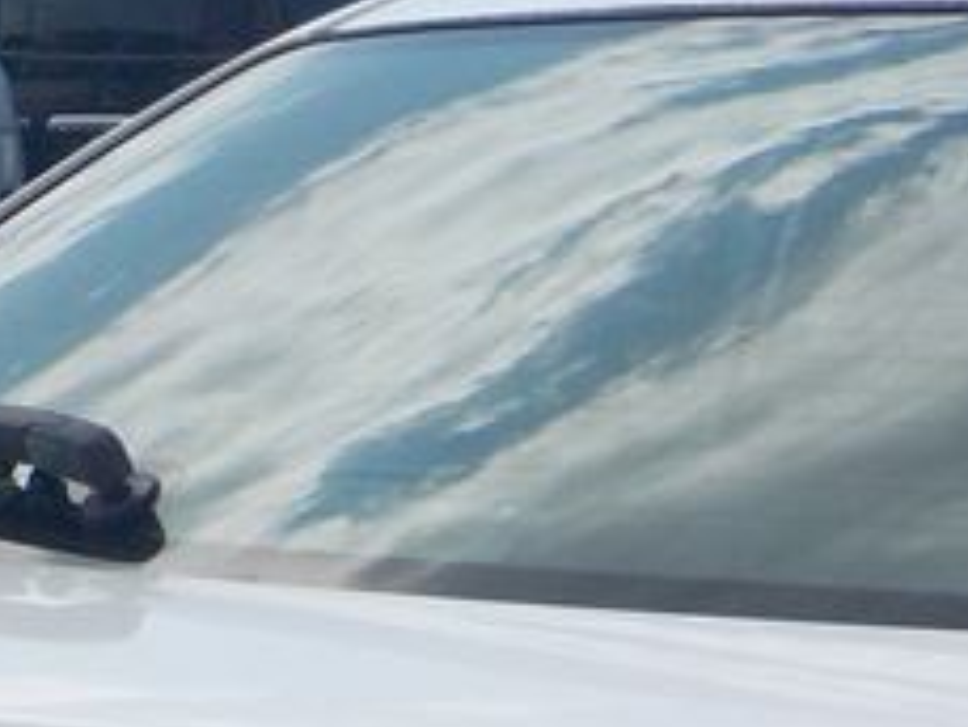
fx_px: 3749
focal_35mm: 134
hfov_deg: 14.5
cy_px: 1171
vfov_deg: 10.6
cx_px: 900
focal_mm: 4.1
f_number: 3.3
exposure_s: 1/2000
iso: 125
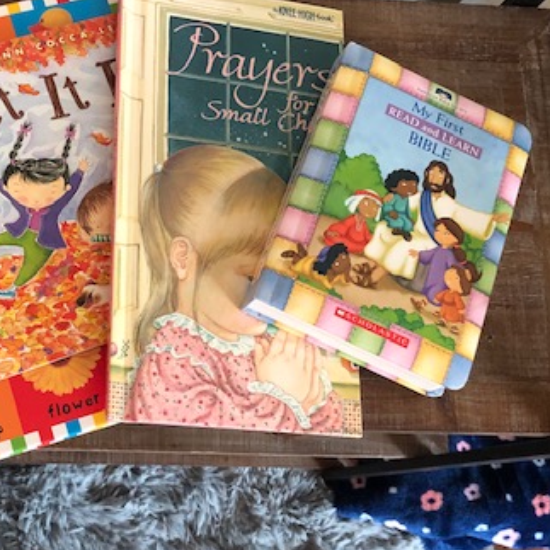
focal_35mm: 49
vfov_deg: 34.7
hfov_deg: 33.5
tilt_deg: -74.5
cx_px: 97
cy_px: 269
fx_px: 881
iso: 100
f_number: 1.8
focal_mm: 3.99
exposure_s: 1/15
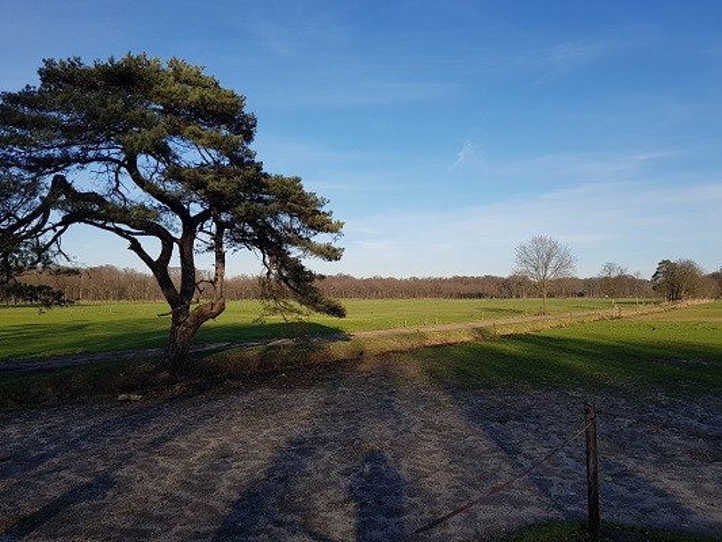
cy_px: 271
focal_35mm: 26
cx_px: 361
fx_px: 542
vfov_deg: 53.1
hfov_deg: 67.3
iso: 40
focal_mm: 4.2
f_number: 1.7
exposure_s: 1/1964
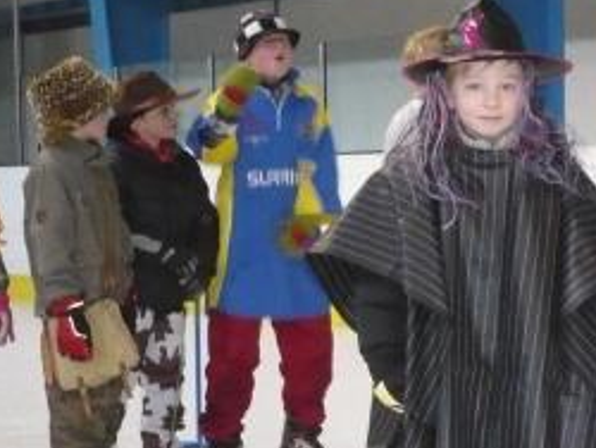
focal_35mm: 128
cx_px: 560
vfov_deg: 11.6
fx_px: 2206
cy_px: 276
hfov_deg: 15.2
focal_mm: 8.3
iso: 640
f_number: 3.4
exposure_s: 1/30
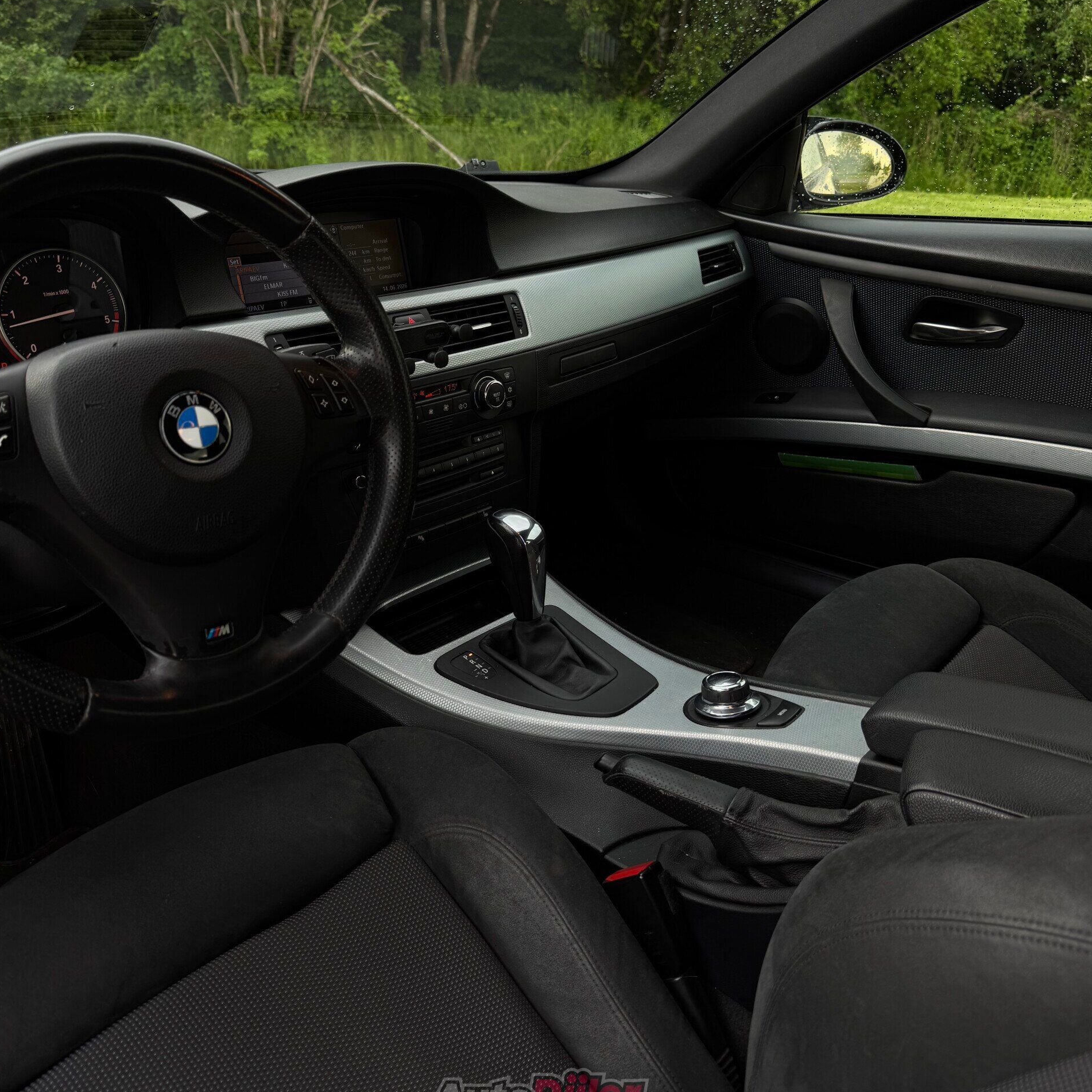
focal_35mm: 29
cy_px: 431
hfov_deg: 55.6
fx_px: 1035
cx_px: 535
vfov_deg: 55.2
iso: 64
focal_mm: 6.76
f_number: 1.78
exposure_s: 1/121
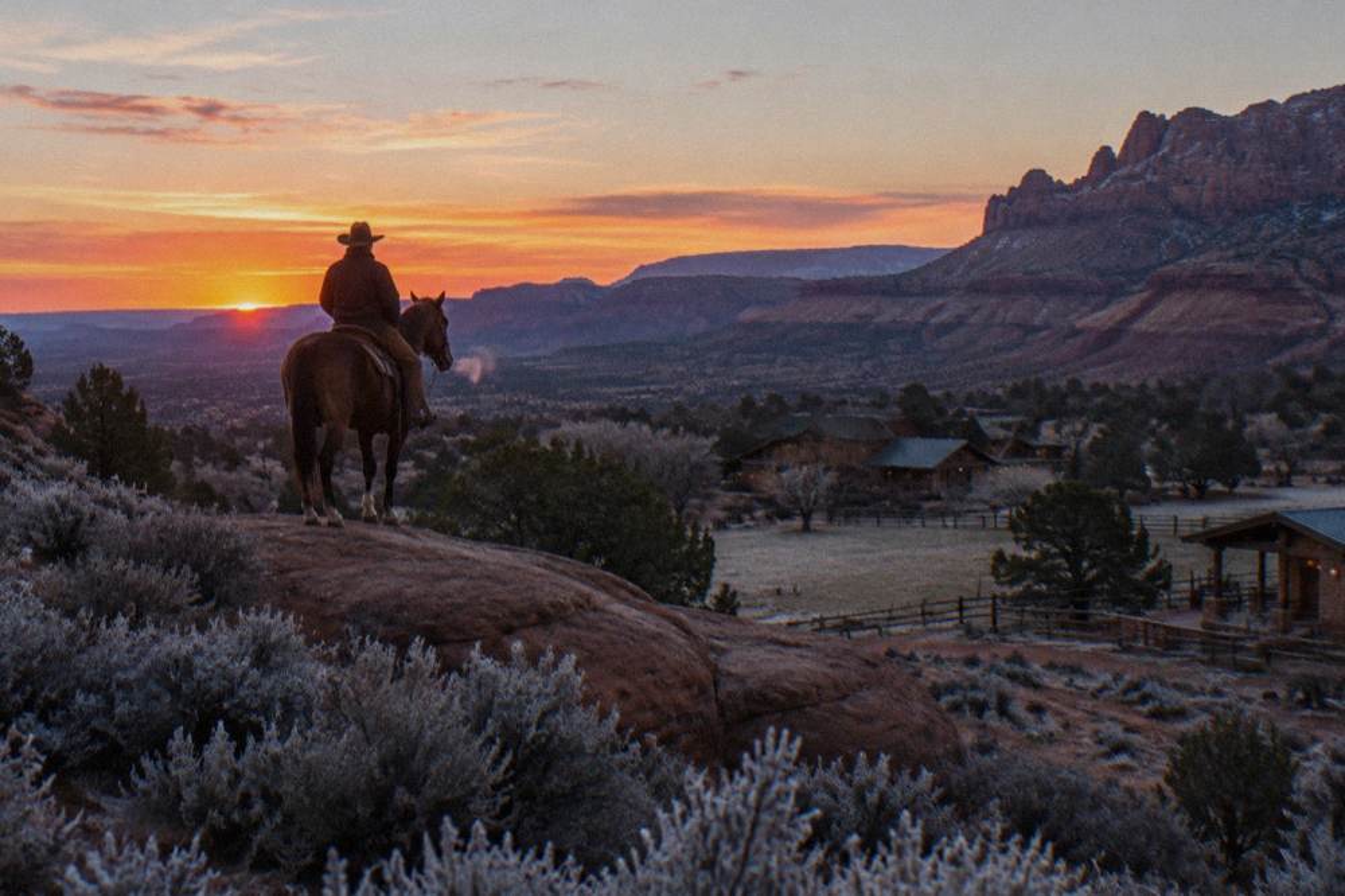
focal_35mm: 35
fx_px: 1307
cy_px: 448
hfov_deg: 54.5
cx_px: 672
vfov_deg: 37.8
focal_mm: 35
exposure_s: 1/160
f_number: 11
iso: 640
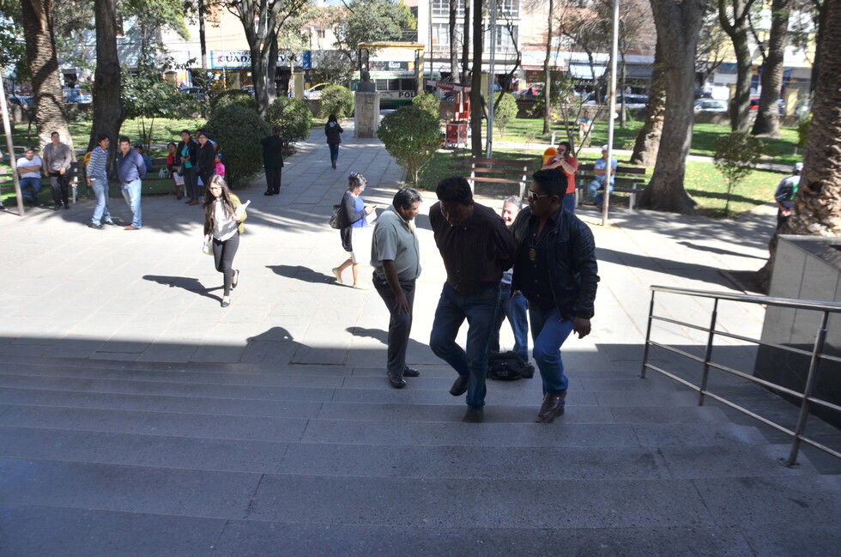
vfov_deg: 25.6
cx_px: 420
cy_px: 278
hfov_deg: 37.9
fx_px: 1224
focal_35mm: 52
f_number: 8
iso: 125
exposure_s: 1/250
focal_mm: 35
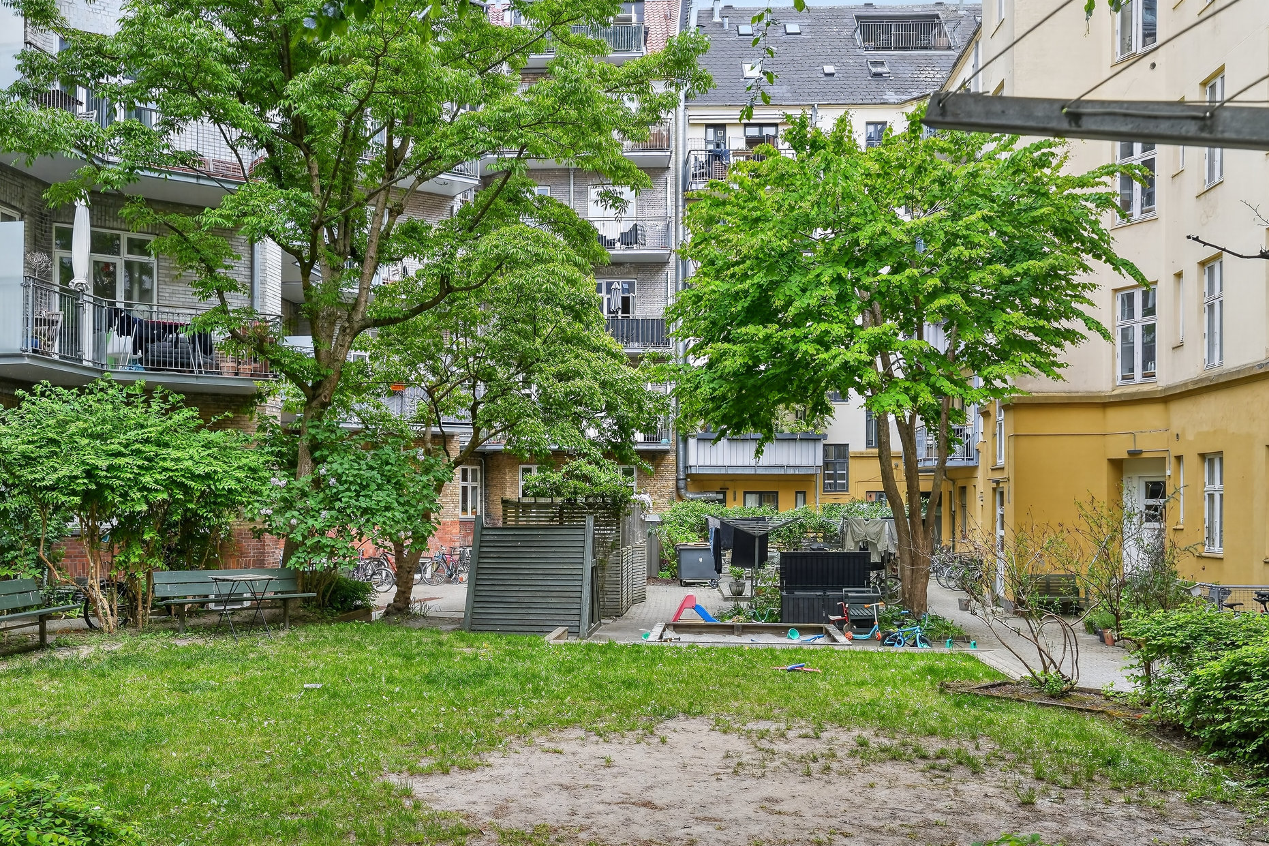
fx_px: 1163
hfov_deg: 56.9
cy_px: 502
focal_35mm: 33
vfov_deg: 39.8
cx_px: 518
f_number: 8
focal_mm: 24
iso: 400
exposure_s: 1/200
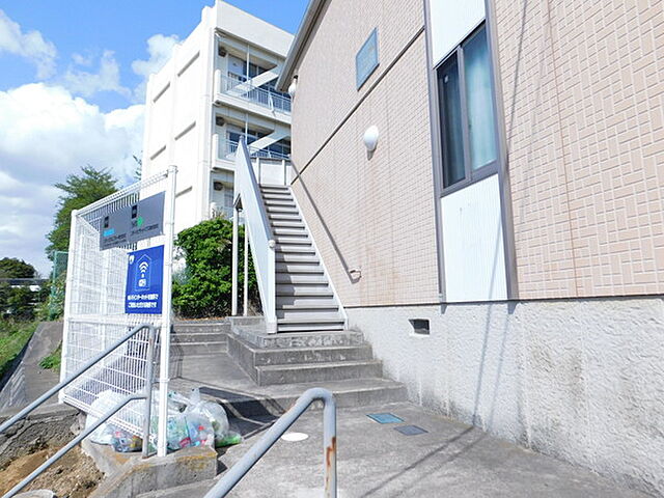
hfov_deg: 73.9
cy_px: 249
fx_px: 441
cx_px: 332
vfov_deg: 58.9
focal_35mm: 23
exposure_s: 1/800
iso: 200
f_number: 6
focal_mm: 4
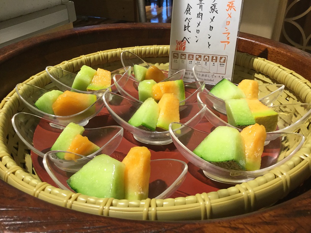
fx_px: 278
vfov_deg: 45.4
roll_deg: -1.2
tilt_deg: -33.3
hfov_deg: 58.4
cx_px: 156
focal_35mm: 31
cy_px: 116
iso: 25
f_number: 2.4
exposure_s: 1/30
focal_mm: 3.3
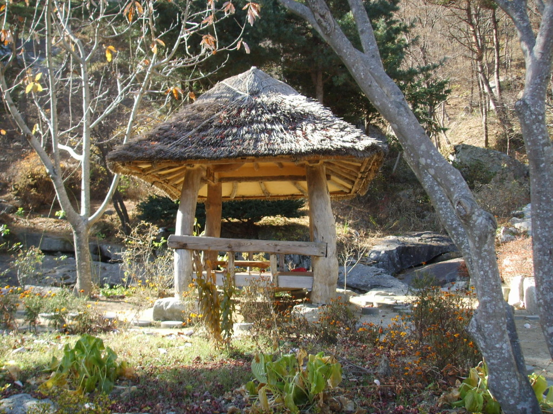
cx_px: 276
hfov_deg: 47.9
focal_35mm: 39
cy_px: 207
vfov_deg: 36.8
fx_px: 623
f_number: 3.5
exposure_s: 1/90
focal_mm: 6.6
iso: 50
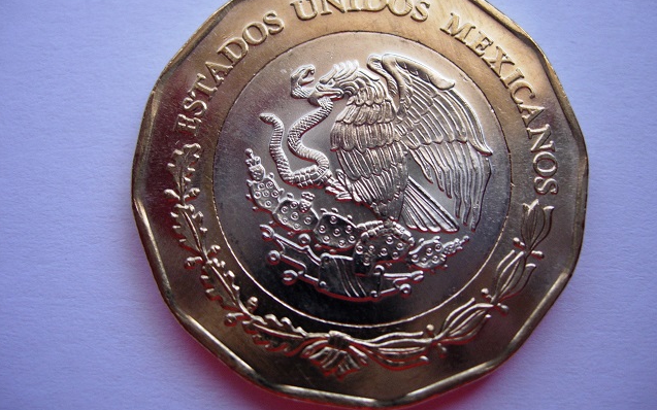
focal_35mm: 41
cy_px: 198
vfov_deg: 31.2
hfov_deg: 48.2
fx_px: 734
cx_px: 331
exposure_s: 1/32
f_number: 2.8
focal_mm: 7.8
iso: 86
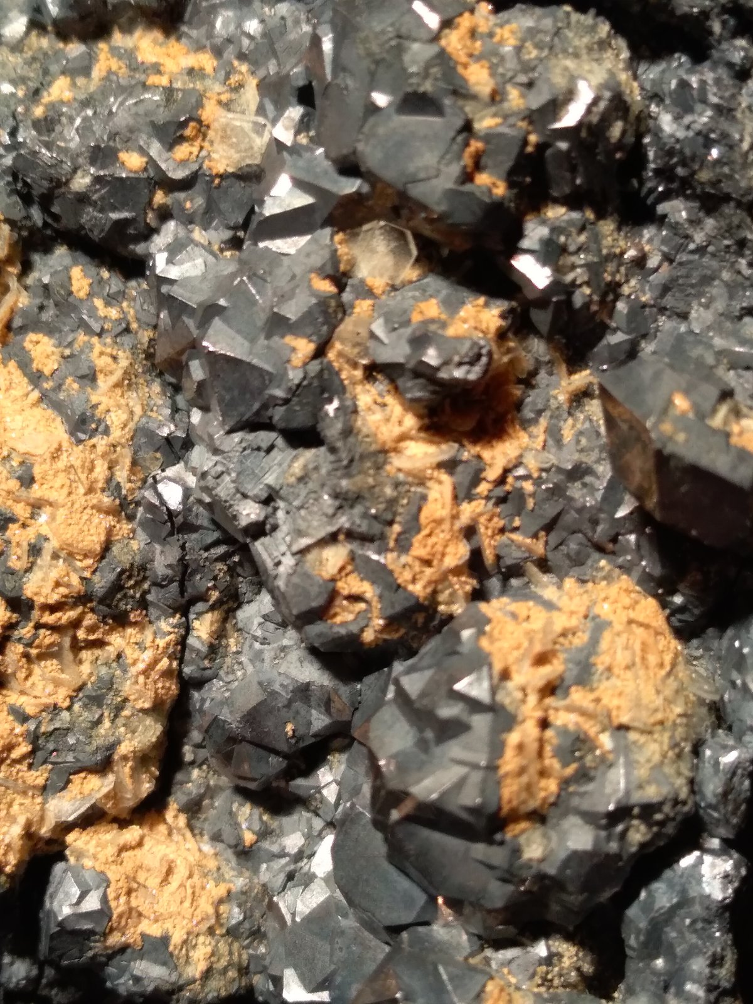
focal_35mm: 26
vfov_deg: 67.3
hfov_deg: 53.1
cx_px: 376
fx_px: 754
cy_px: 502
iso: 165
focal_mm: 3.54
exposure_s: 1/30
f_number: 2
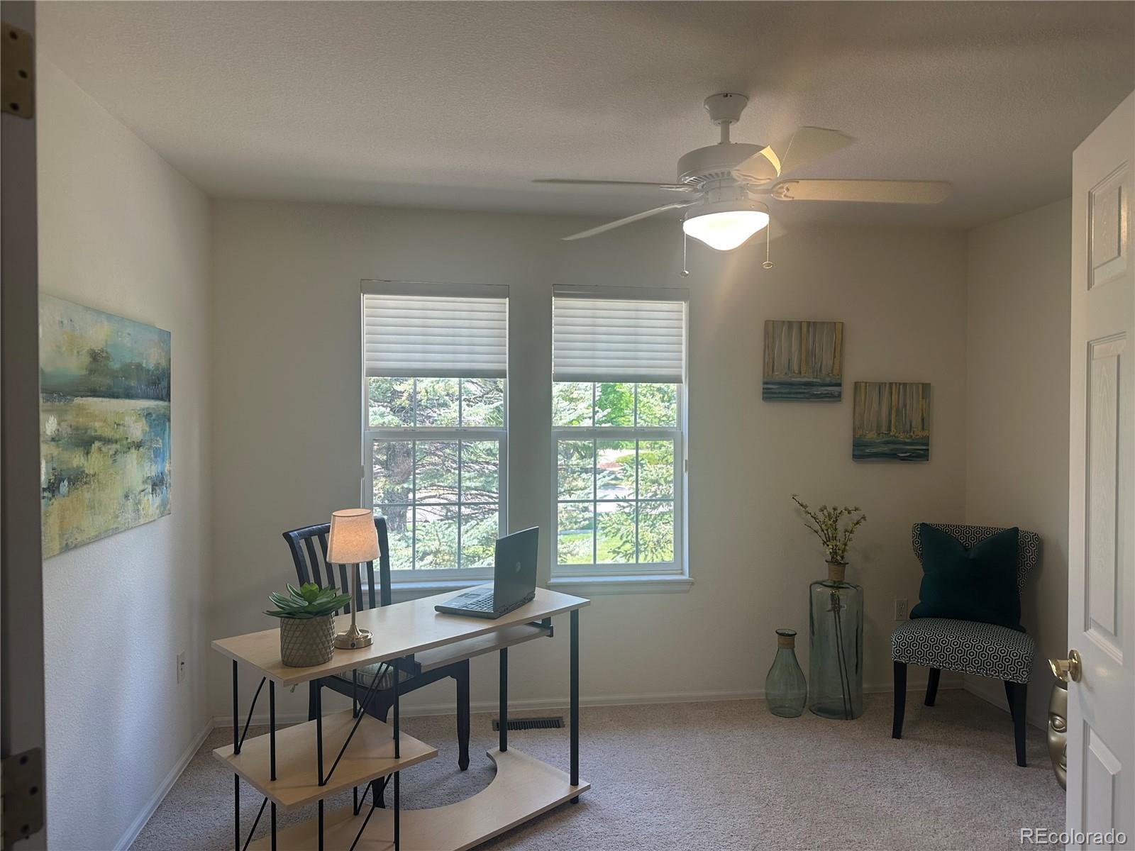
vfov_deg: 56.8
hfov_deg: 71.6
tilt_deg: -1.9
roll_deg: -0.4
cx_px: 568
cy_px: 426
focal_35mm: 24
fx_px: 787
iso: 64
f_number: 1.78
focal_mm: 6.86
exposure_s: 1/120
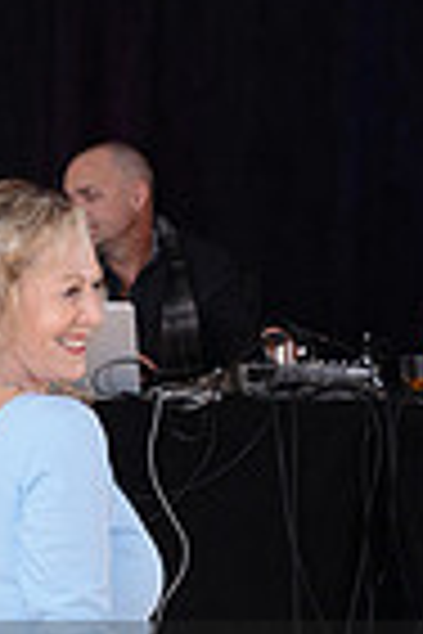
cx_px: 20
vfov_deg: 6.4
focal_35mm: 321
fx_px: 5657
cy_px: 773
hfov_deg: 4.3
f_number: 8
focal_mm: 78
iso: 1250
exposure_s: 1/200
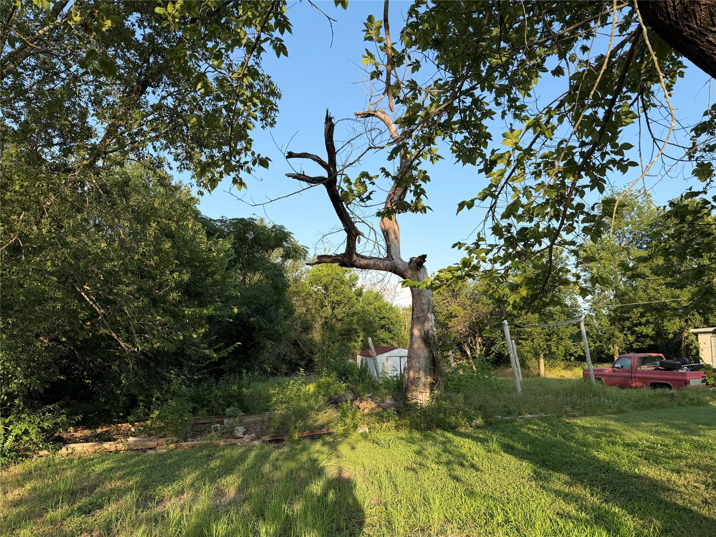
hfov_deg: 71.6
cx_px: 358
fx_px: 496
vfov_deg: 56.8
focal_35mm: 24
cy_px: 268
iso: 80
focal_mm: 6.76
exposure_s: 1/1522
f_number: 1.78
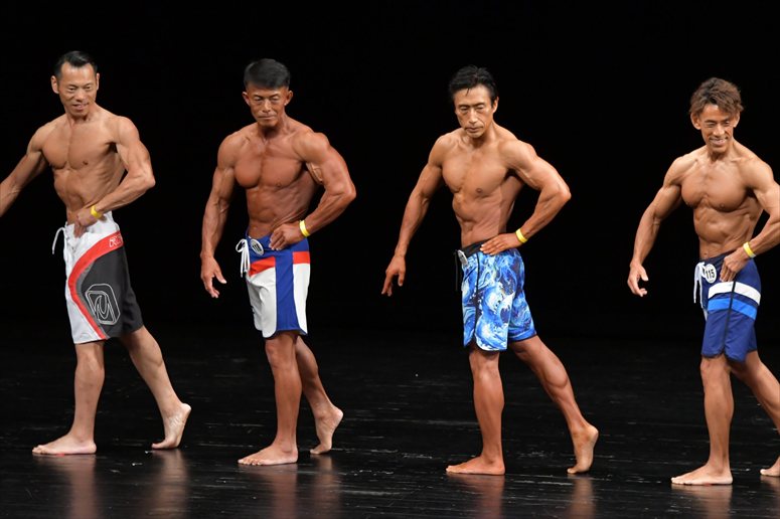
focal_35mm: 270
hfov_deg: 7.6
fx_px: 5847
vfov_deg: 5.1
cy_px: 260
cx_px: 390
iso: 3200
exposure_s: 1/400
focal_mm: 180
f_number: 5.6
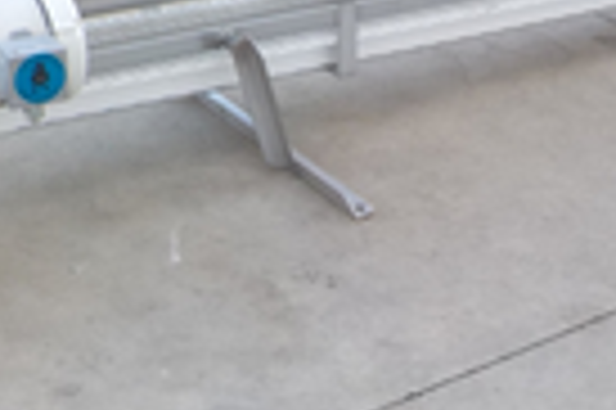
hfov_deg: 22.2
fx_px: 1555
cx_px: 472
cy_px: 176
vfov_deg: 15.0
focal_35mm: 91
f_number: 3.3
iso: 125
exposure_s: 1/40
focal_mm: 4.1
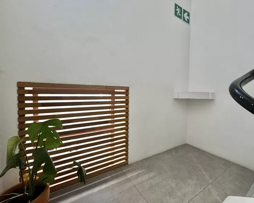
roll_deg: -1.7
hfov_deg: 96.8
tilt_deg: -1.8
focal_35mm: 15
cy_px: 100
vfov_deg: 84.0
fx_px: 113
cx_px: 132
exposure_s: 1/99
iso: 250
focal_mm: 2.22
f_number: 2.2
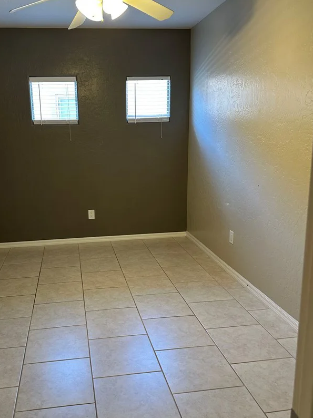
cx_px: 113
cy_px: 207
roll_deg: +1.8
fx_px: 374
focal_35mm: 31
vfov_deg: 58.3
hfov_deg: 45.0
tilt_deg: -9.1
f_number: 1.78
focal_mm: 6.86
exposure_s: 1/60
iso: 160
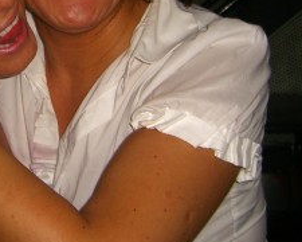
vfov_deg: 15.4
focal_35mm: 99
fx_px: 885
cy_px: 27
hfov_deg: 19.1
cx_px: 51
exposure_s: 1/60
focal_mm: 7.9
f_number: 2.8
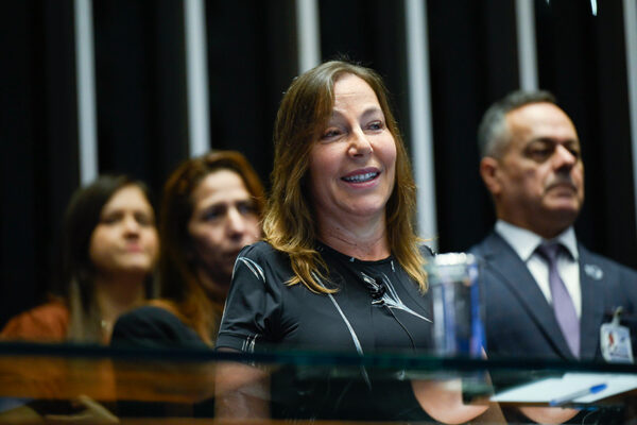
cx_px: 318
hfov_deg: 10.3
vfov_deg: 6.9
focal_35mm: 200
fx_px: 3539
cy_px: 212
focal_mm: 200
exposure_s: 1/250
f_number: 2.8
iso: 2500
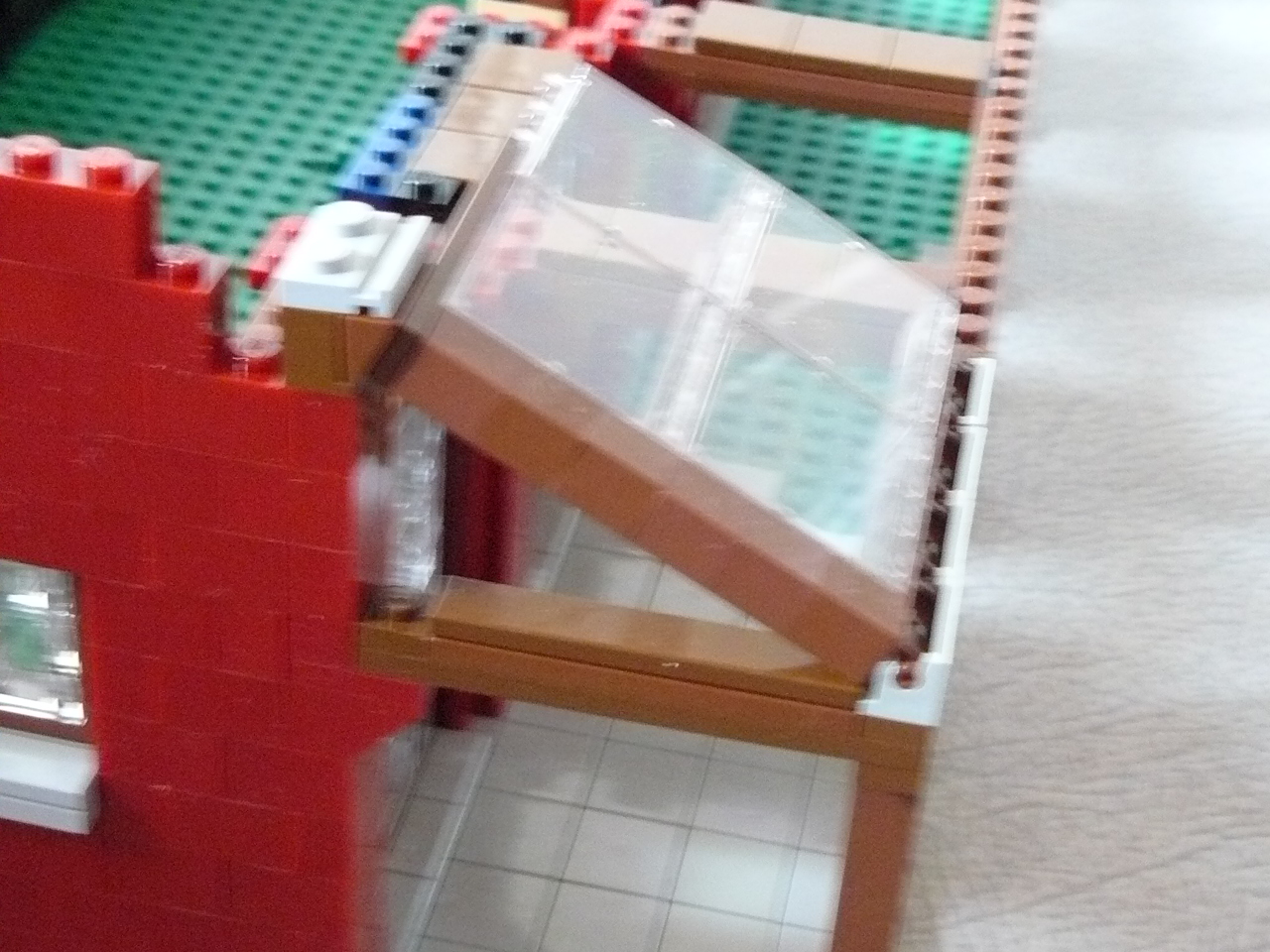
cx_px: 635
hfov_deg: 28.2
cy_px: 476
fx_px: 2531
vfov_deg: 21.3
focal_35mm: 69
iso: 400
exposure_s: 1/10
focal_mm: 7.6
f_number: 2.8
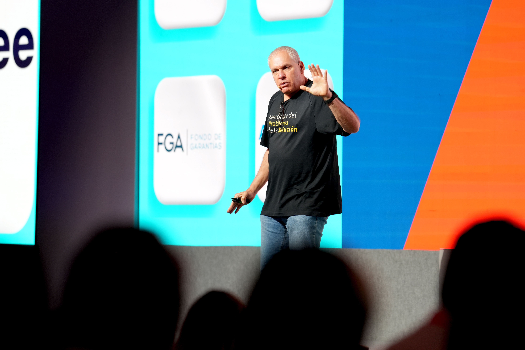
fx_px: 3310
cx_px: 269
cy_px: 164
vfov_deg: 6.1
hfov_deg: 9.1
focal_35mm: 227
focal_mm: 200
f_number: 3.5
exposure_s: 1/100
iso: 640
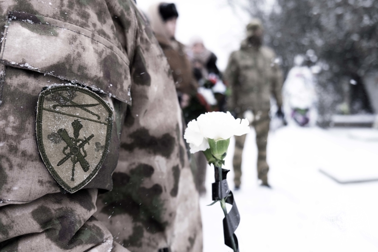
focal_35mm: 33
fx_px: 346
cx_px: 189
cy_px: 126
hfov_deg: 57.2
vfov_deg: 40.0
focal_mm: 22.3
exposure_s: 1/500
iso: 160
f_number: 3.6
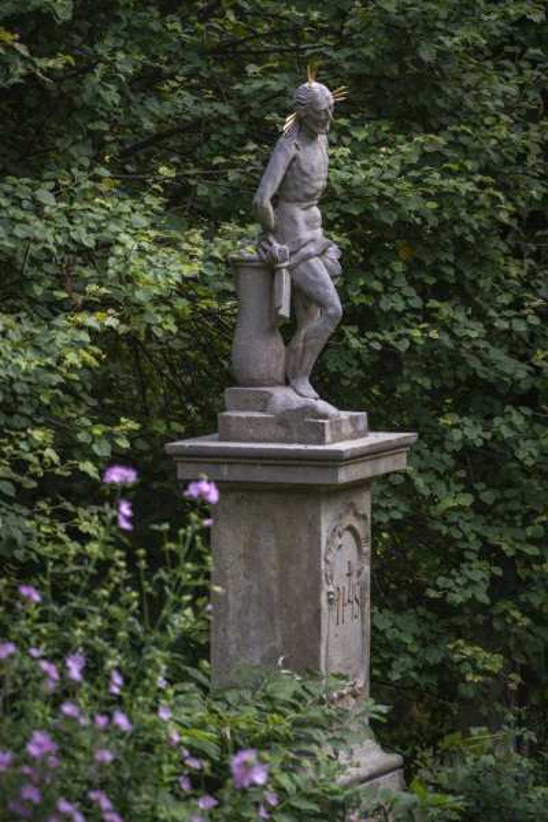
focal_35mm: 200
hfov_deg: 6.9
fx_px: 4566
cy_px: 411
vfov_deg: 10.3
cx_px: 274
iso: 250
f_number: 5.6
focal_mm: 200
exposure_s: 1/320
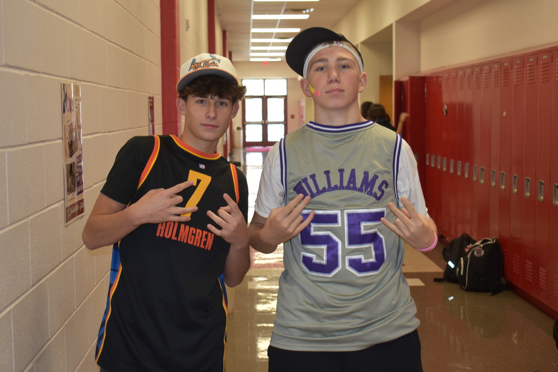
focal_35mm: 54
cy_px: 186
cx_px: 279
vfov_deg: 25.1
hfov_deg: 36.9
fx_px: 837
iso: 360
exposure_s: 1/30
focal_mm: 36
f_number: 4.8
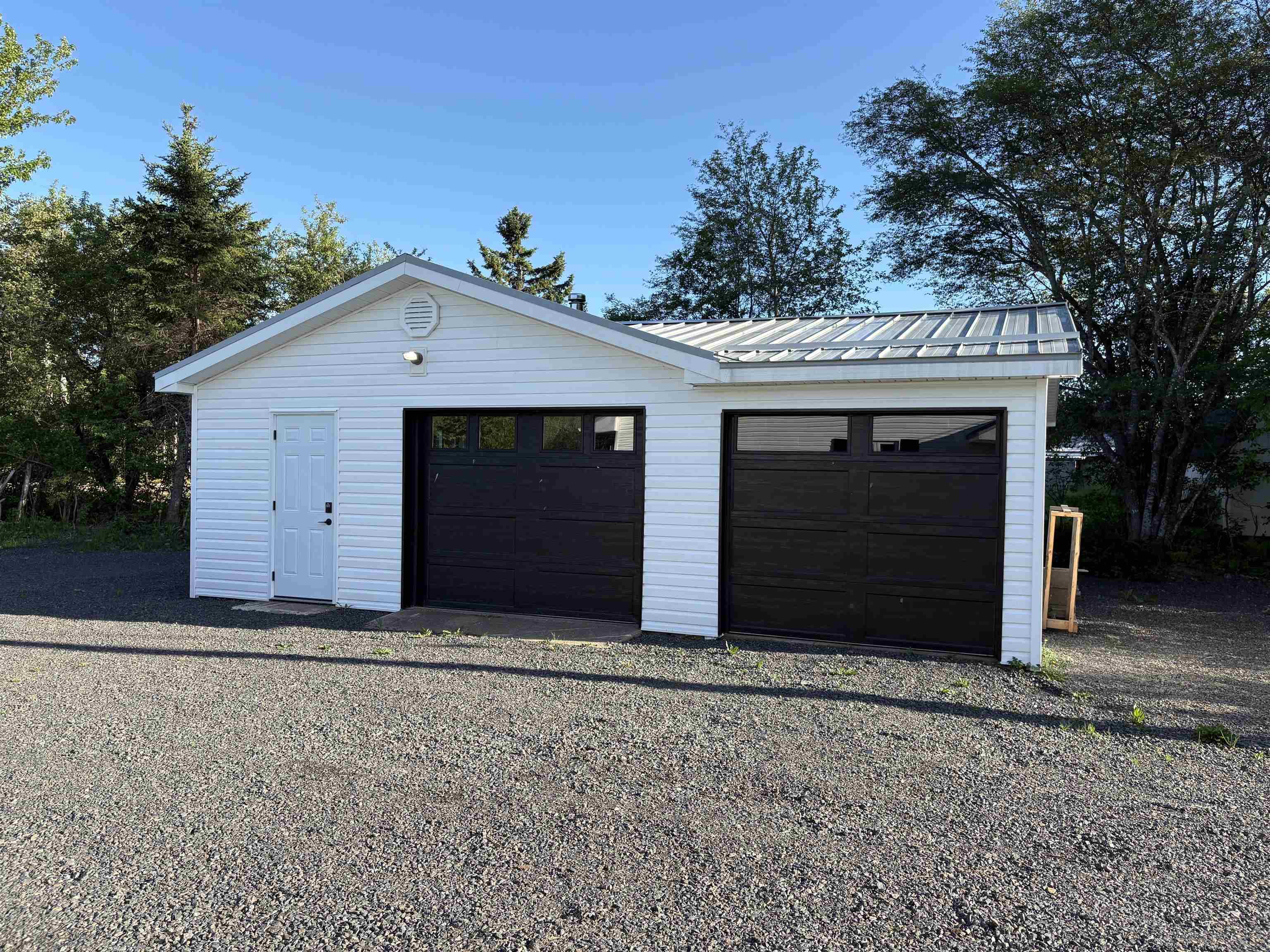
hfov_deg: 67.3
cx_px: 635
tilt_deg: +0.0
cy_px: 476
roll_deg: -0.8
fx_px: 954
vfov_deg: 53.1
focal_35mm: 26
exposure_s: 1/1175
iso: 50
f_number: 1.6
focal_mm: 5.96
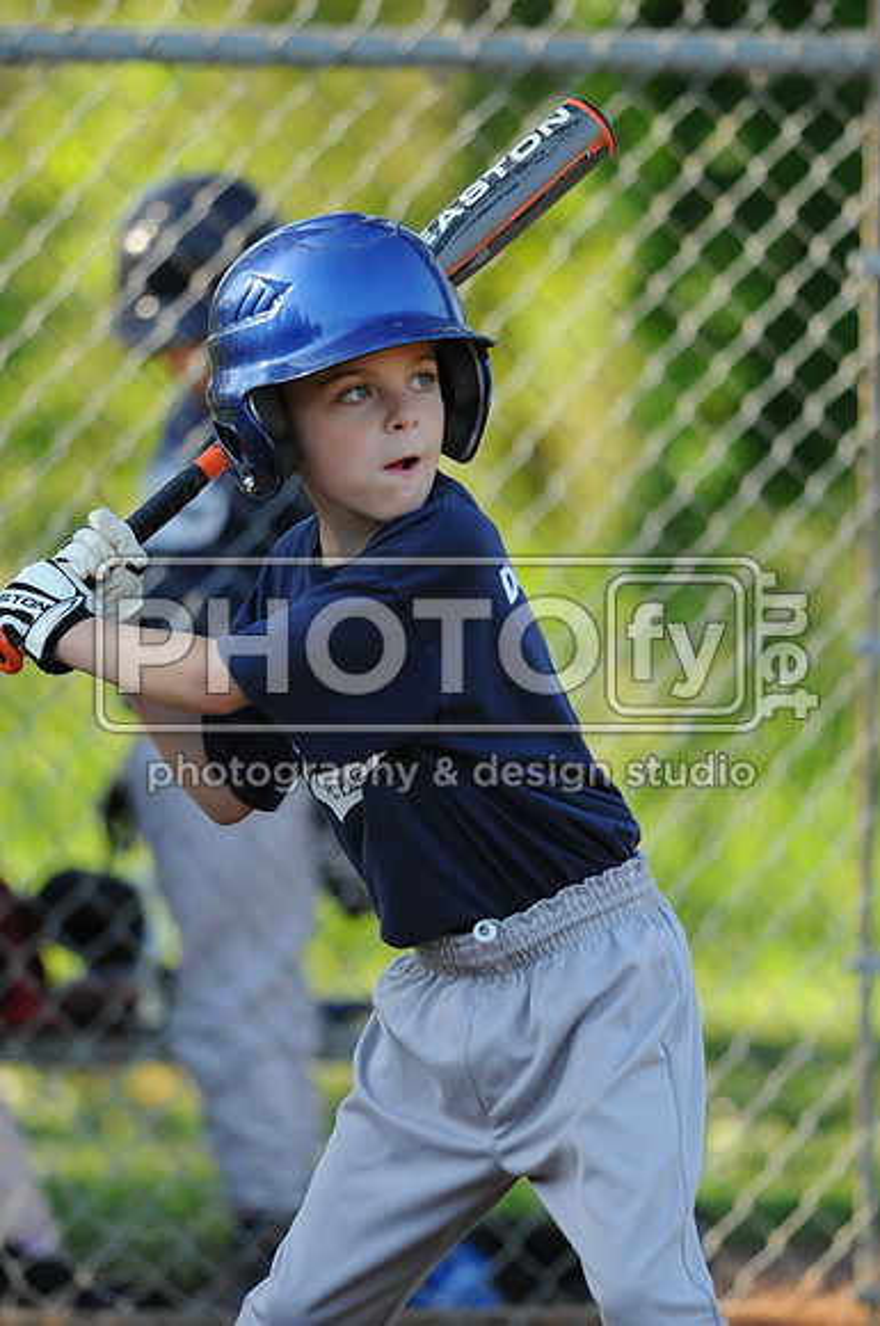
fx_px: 16548
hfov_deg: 3.0
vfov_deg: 4.6
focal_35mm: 450
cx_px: 440
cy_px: 663
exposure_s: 1/800
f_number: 4
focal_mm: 300
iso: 800
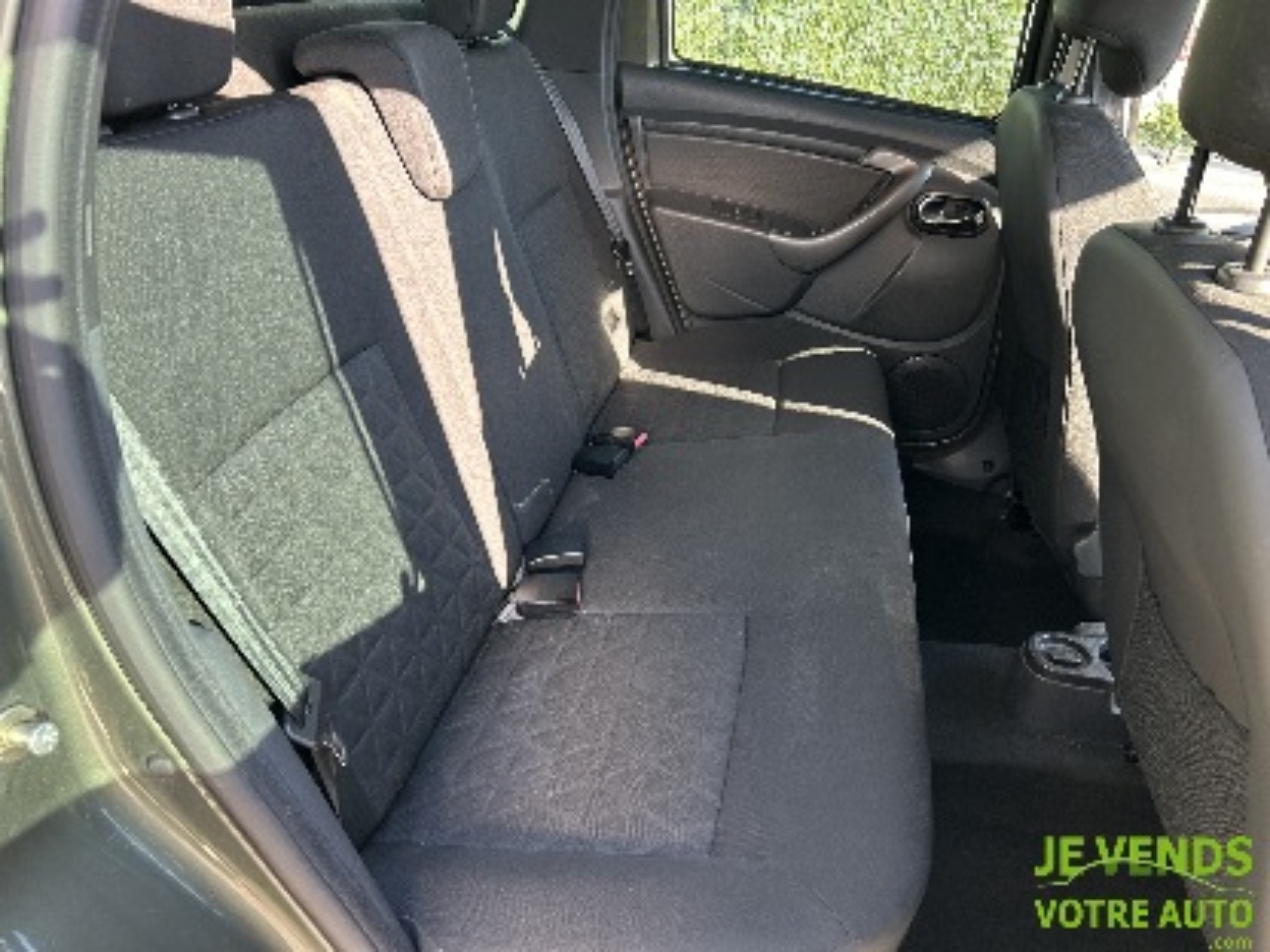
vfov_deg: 53.1
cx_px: 635
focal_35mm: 26
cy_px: 476
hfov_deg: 67.3
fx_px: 954
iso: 125
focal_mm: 5.7
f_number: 1.5
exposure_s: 1/121
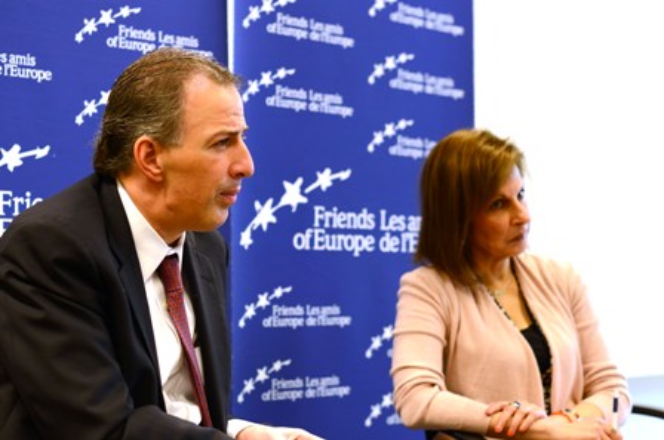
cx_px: 332
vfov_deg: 18.1
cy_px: 220
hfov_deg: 27.0
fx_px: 1381
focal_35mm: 75
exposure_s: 1/45
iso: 280
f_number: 2.8
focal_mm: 50
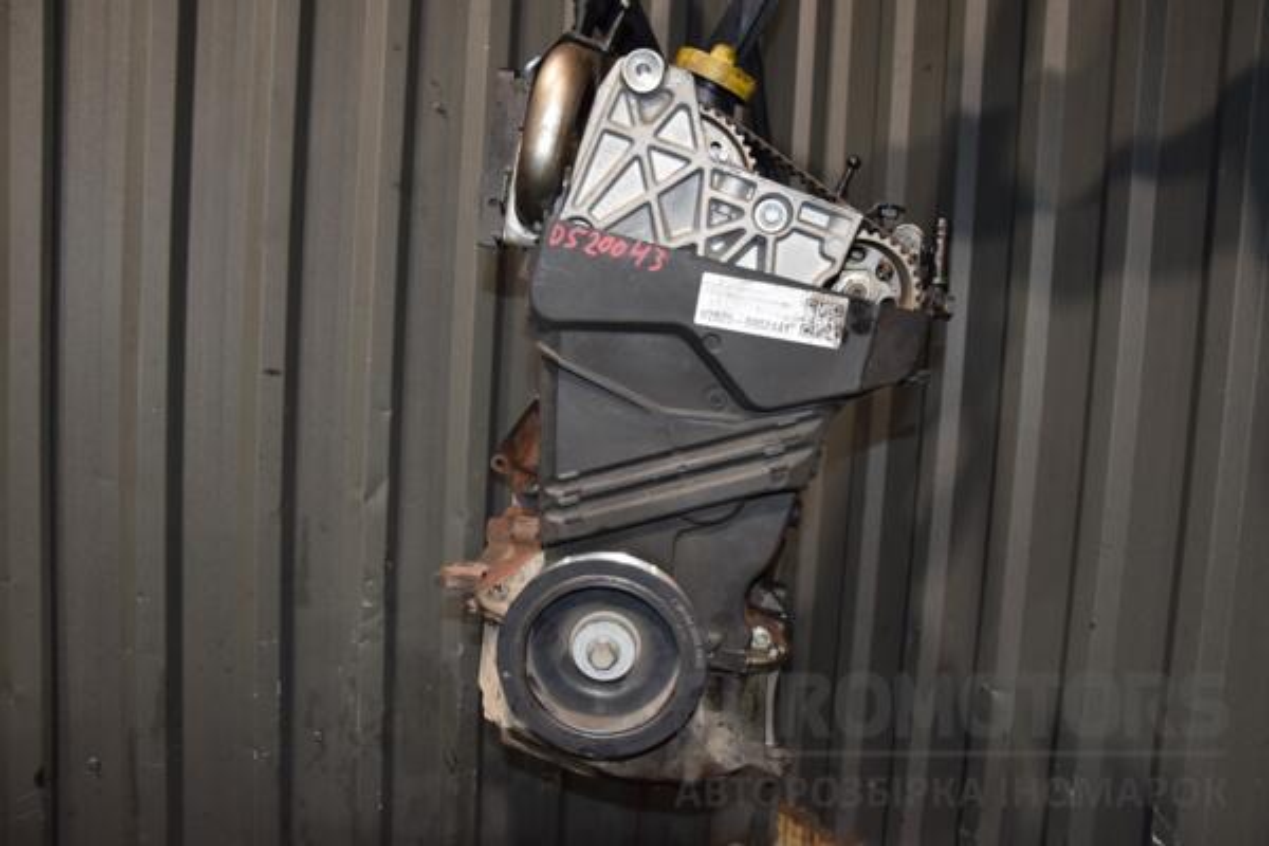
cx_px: 634
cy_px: 423
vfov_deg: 47.9
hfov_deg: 67.4
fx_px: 952
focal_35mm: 27
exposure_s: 1/60
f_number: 5
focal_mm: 18
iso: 800
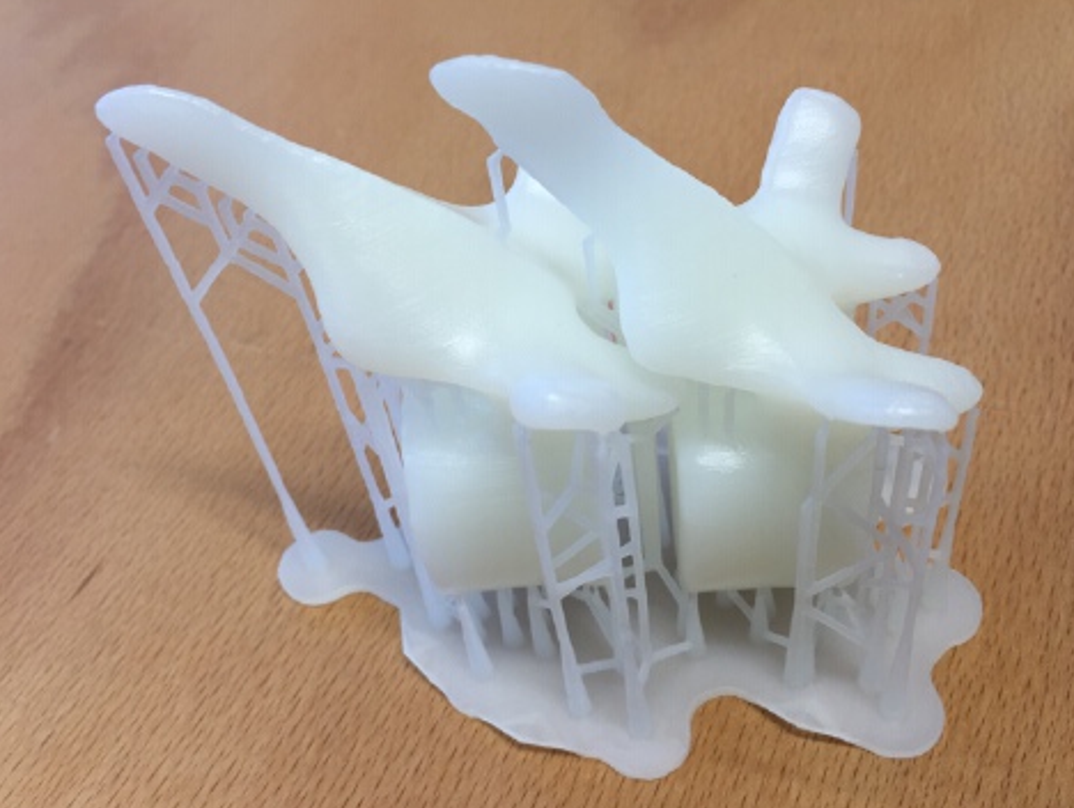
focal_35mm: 33
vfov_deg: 43.0
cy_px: 415
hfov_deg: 55.3
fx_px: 1025
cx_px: 522
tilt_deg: -46.3
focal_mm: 4.15
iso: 32
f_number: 2.2
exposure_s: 1/60
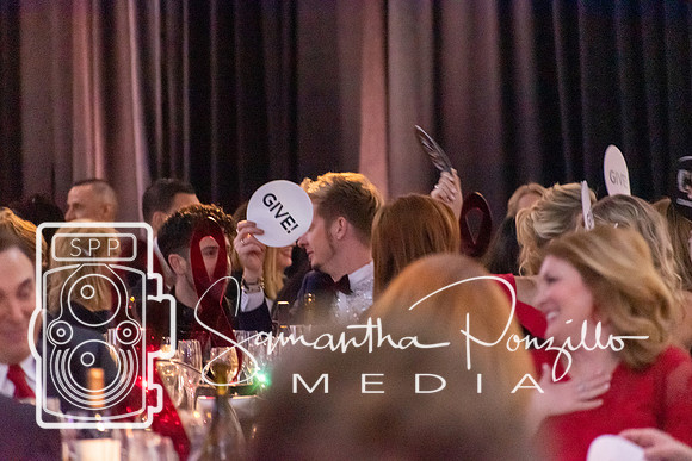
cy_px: 230
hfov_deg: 6.2
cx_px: 346
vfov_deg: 4.1
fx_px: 6412
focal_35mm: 334
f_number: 5.6
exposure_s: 1/60
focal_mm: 220
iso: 6400
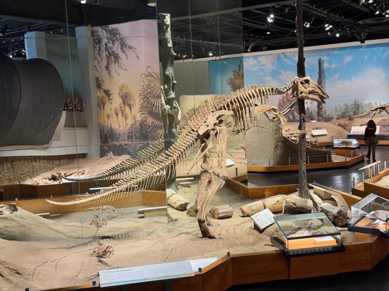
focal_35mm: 48
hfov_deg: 39.7
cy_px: 146
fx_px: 539
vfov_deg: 30.3
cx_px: 194
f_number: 1.78
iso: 250
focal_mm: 6.76
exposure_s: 1/48
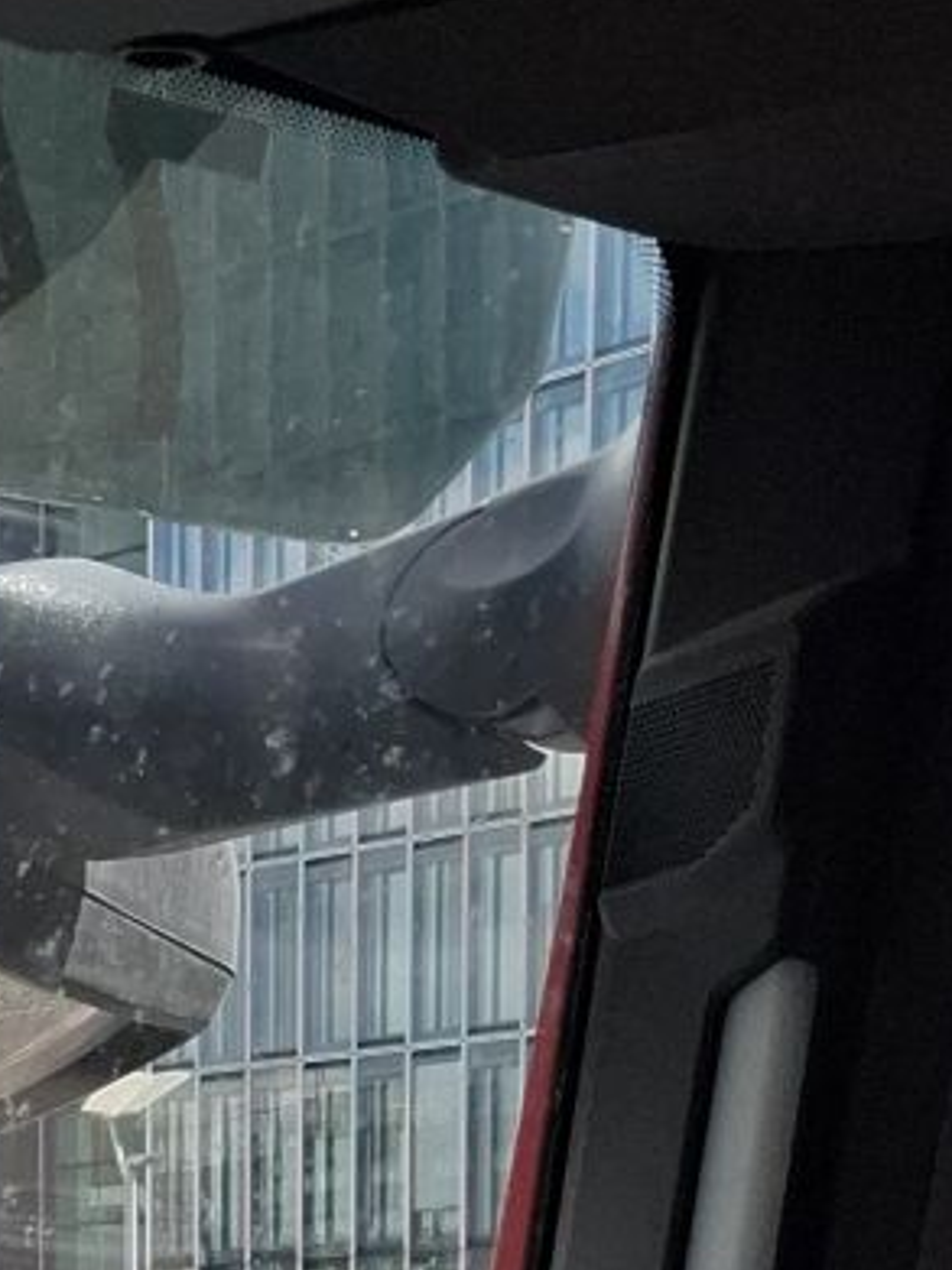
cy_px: 1705
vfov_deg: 15.5
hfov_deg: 11.9
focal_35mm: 120
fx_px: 4403
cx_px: -370
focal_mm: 5.54
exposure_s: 1/1056
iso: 50
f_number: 1.8
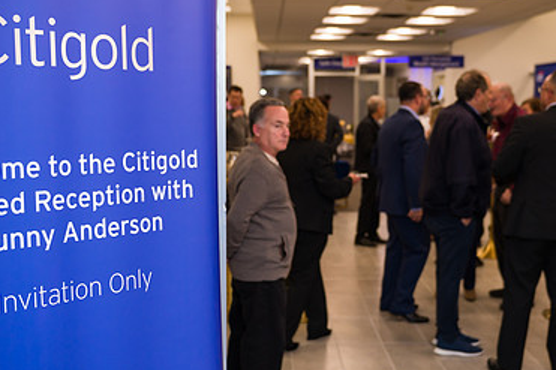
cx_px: 301
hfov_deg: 39.6
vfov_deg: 27.0
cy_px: 174
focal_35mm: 50
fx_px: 772
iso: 400
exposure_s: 1/200
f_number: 3.2
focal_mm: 32
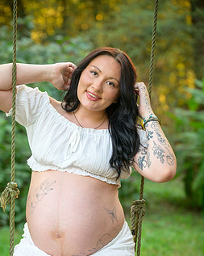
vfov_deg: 13.7
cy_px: 176
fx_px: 1058
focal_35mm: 140
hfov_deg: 11.0
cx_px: 85
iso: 1400
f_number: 4
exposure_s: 1/125
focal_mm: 105
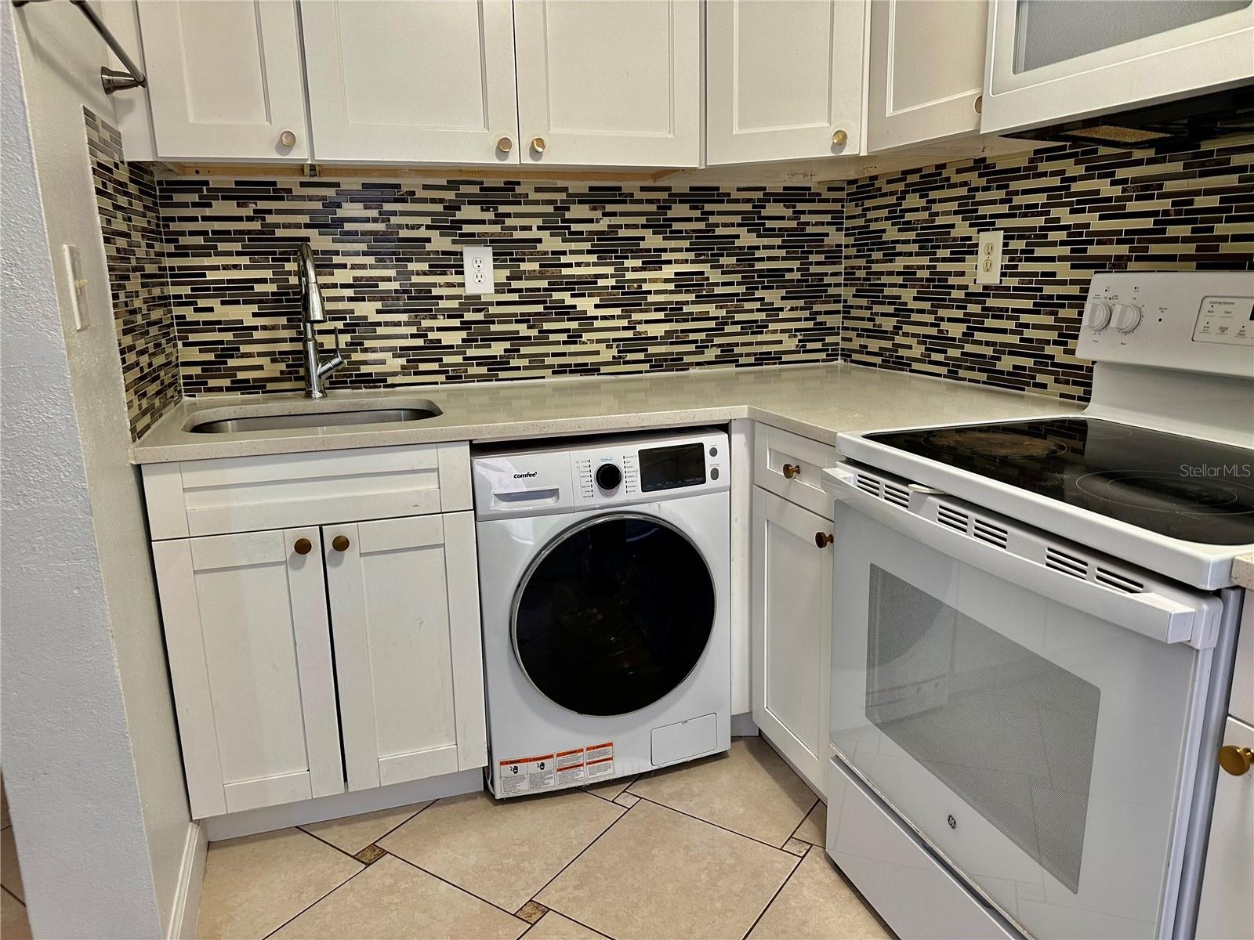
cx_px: 627
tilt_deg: -12.9
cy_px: 470
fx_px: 869
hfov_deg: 71.6
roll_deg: +1.2
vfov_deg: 56.8
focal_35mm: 24
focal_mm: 6.86
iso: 160
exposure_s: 1/60
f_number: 1.78
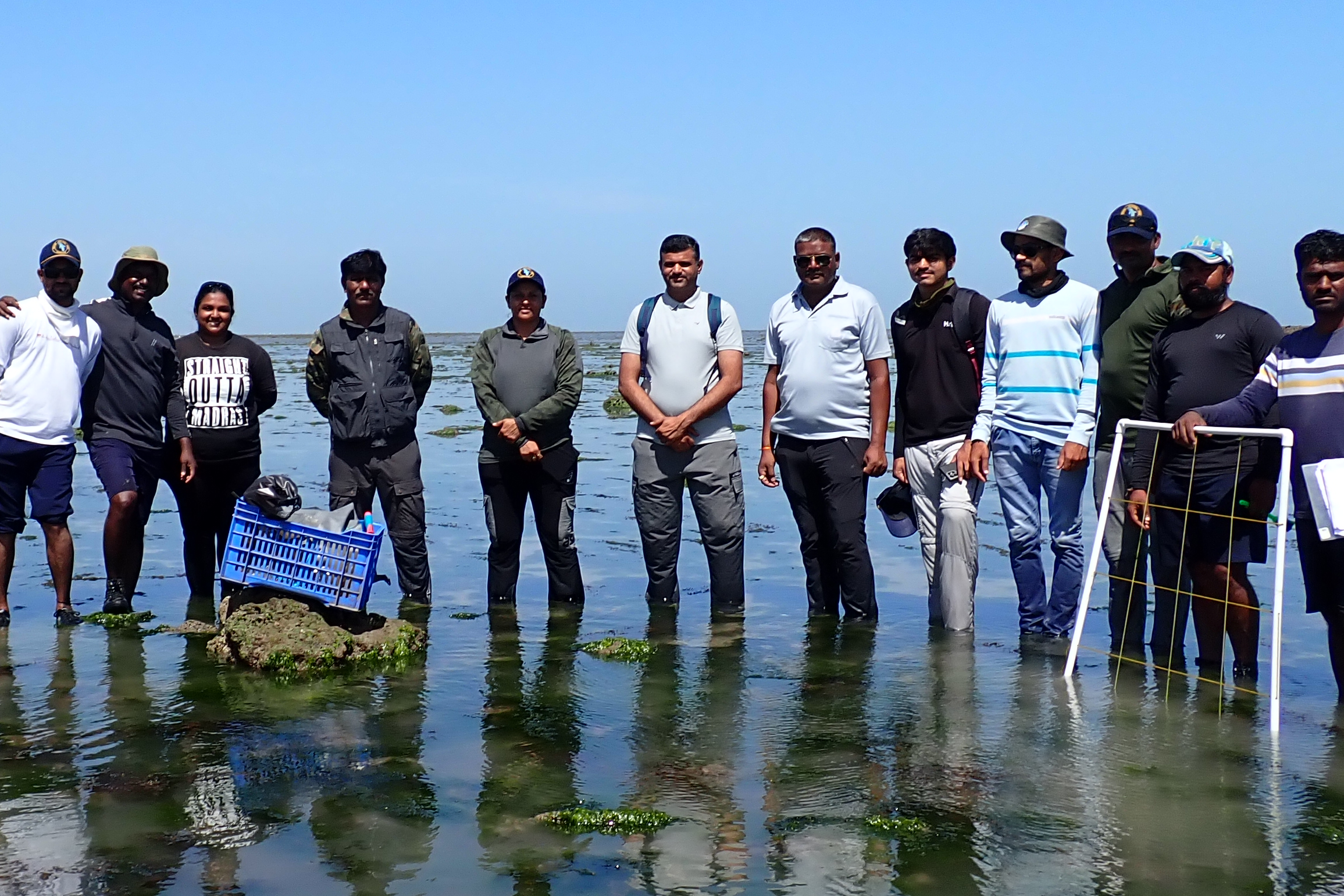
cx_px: 359
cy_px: 416
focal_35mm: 54
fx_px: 2016
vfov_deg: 25.1
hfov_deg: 36.1
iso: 100
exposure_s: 1/200
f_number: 9
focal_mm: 5.4
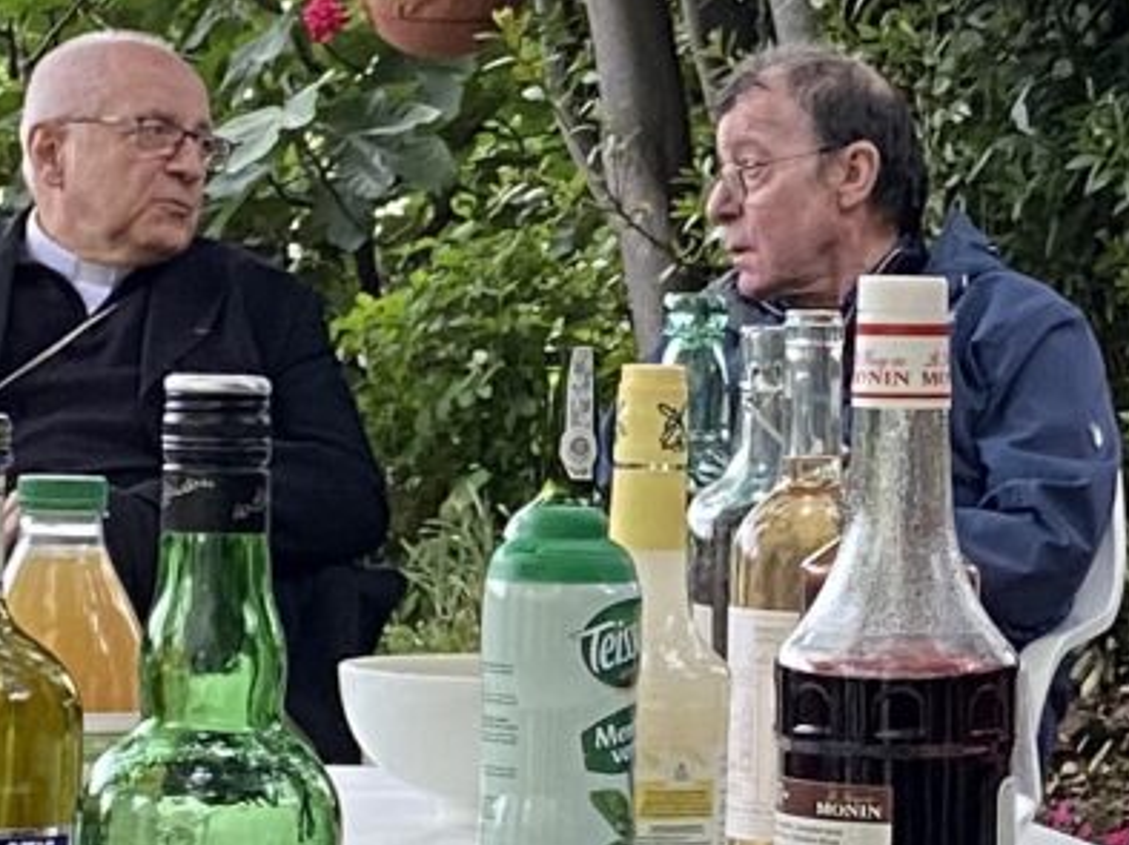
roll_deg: +0.0
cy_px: 501
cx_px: 908
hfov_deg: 11.7
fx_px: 5509
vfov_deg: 8.8
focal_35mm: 169
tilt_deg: -5.2
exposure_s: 1/74
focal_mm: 4.25
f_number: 1.8
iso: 125
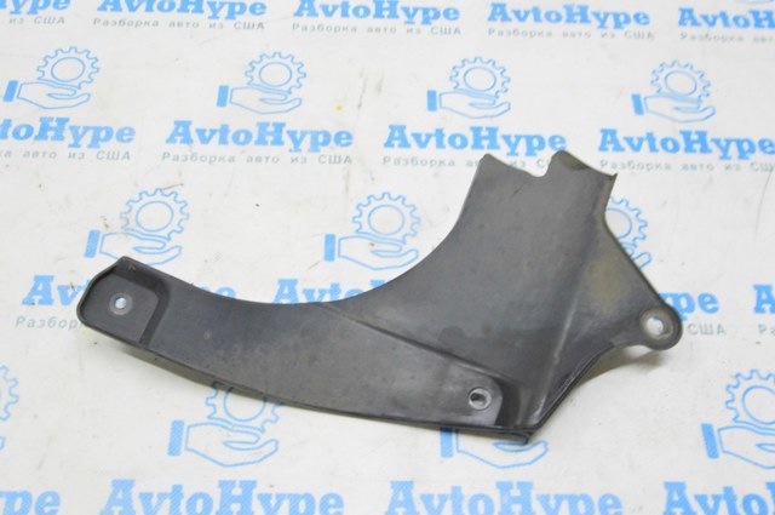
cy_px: 258
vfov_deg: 36.8
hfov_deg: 53.2
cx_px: 388
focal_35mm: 36
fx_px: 774
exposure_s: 1/15
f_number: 20
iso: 6400
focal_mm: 24
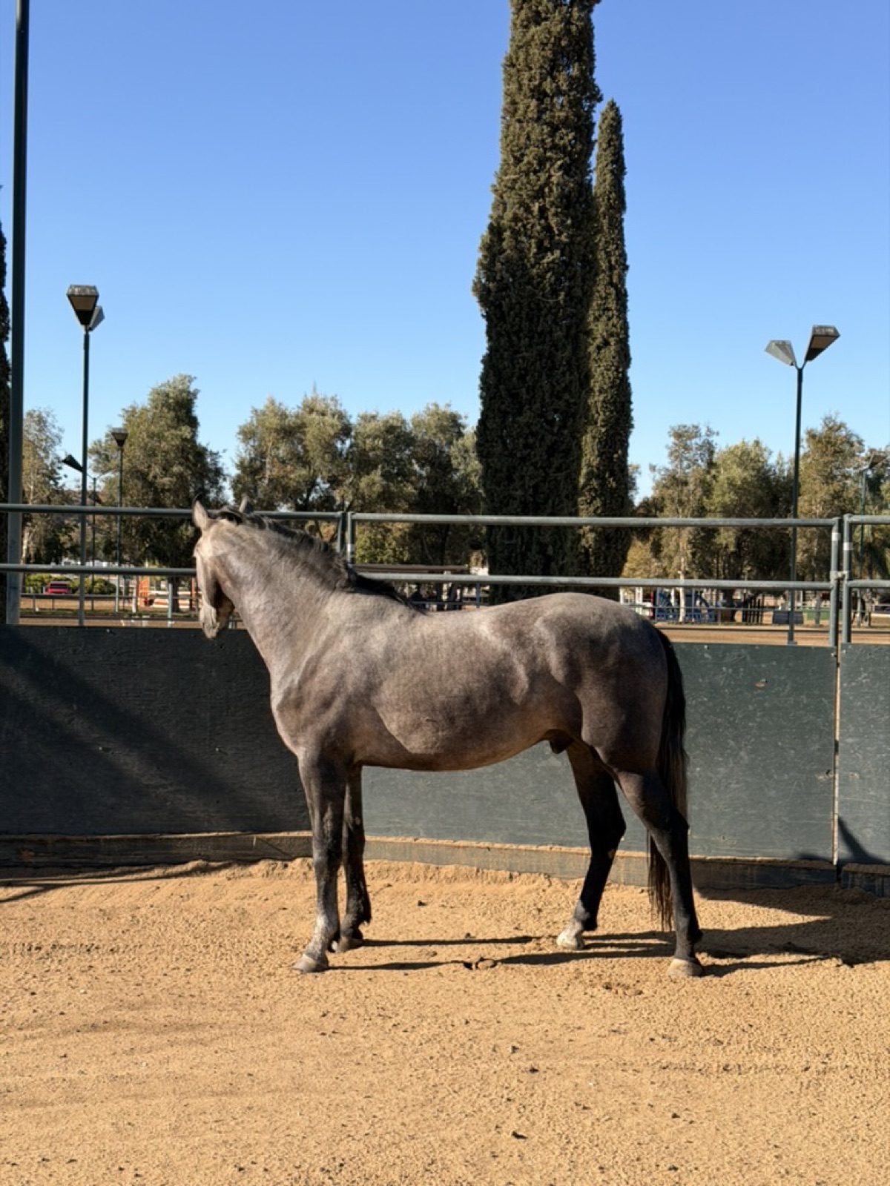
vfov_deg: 39.7
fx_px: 1645
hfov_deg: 30.3
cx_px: 445
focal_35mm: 48
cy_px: 593
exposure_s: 1/3534
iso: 64
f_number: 1.78
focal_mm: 6.76
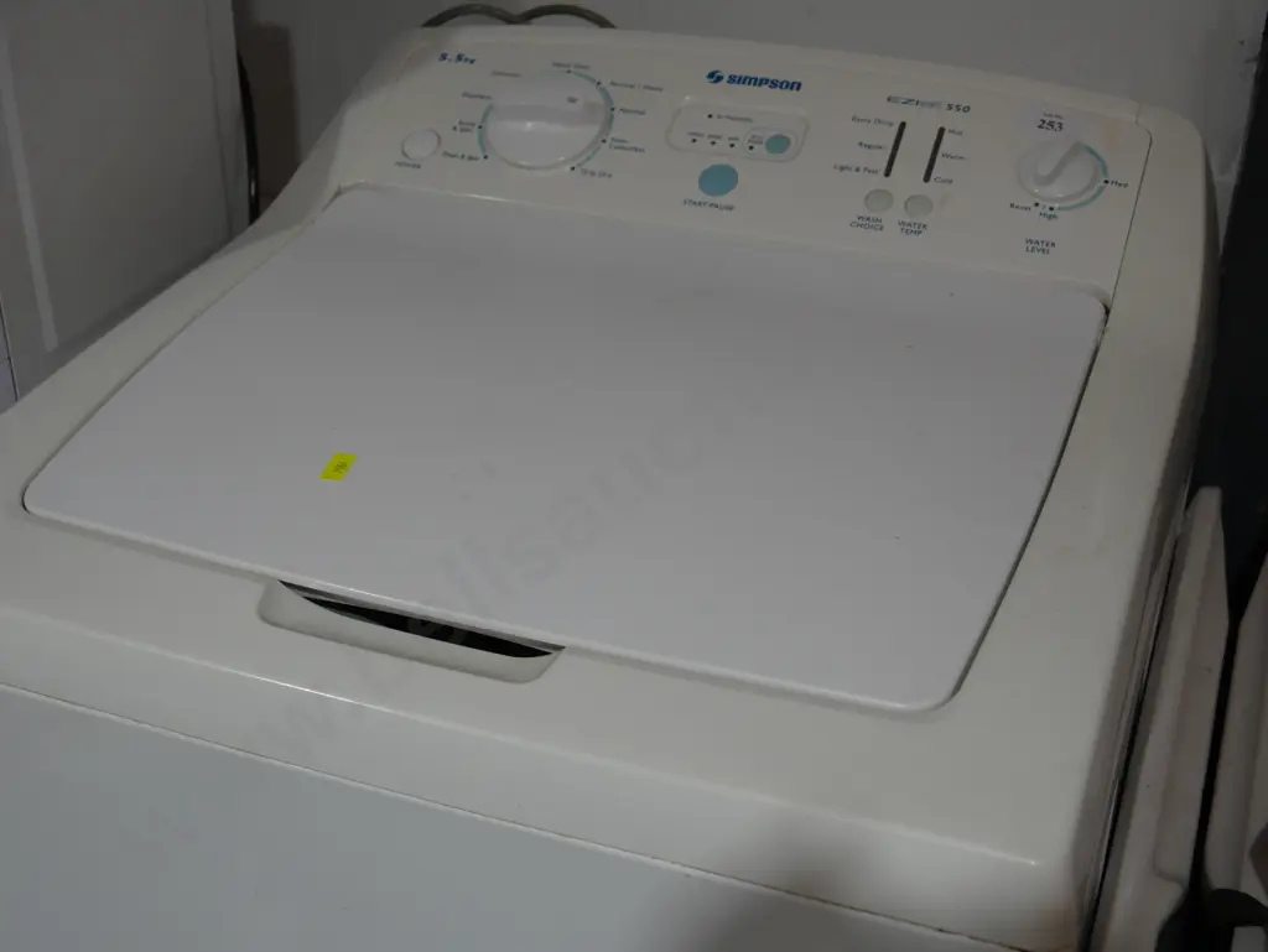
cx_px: 634
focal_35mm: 48
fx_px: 1759
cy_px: 476
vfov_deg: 30.3
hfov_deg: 39.6
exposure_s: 1/60
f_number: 5.2
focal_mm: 24
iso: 200
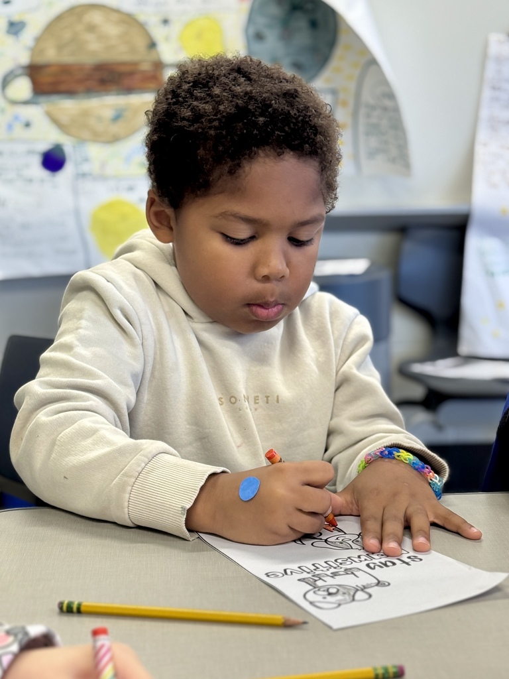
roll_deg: -0.1
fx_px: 941
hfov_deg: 30.3
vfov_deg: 39.7
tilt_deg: -14.8
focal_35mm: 48
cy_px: 340
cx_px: 254
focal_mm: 6.76
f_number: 1.78
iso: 100
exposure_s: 1/120
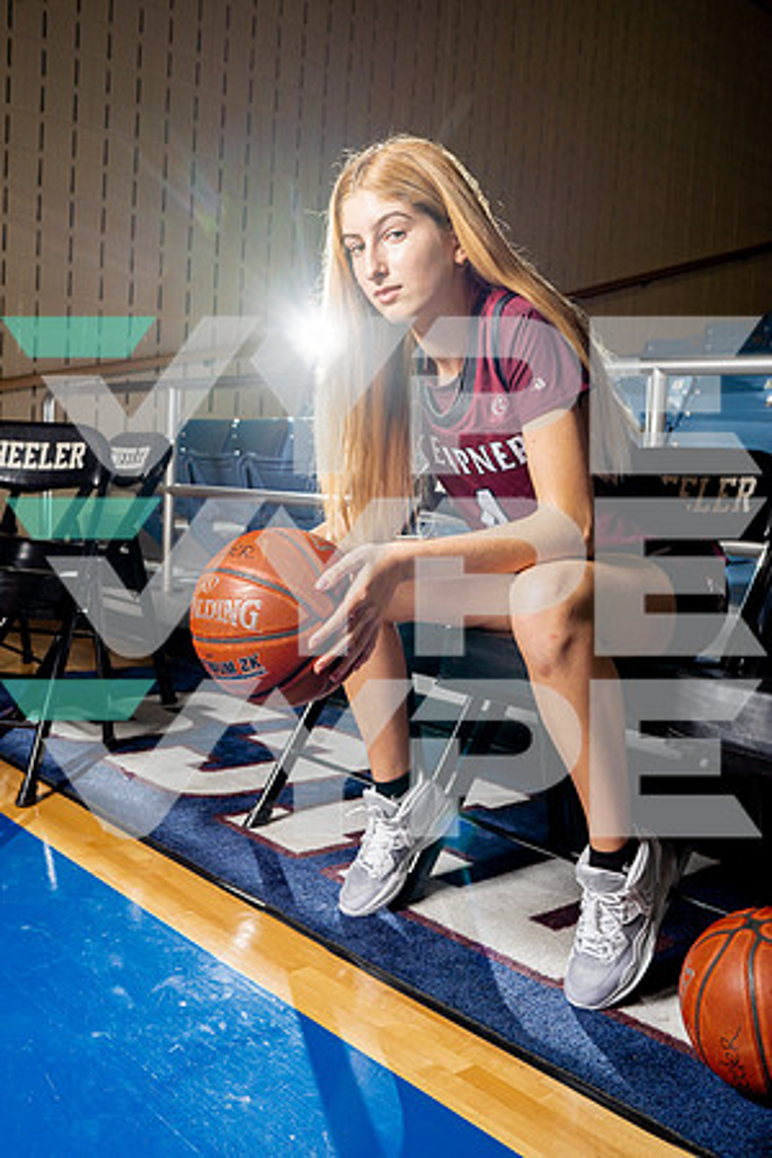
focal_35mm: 35
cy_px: 579
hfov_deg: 37.9
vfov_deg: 54.4
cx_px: 386
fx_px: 1126
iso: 320
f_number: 6.3
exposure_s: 1/250
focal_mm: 35
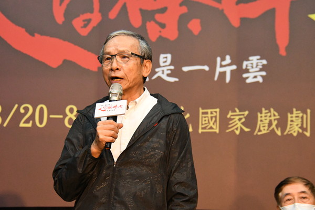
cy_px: 105
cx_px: 158
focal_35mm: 108
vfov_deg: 12.7
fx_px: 945
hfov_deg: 18.9
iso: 8000
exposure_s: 1/500
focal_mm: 72
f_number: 5.6
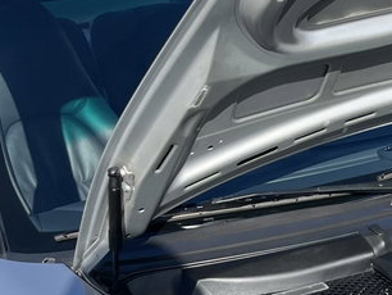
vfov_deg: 16.4
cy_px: 341
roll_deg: -1.8
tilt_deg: -27.2
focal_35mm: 87
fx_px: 986
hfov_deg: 19.6
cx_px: 585
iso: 50
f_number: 1.6
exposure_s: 1/2137
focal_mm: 5.1
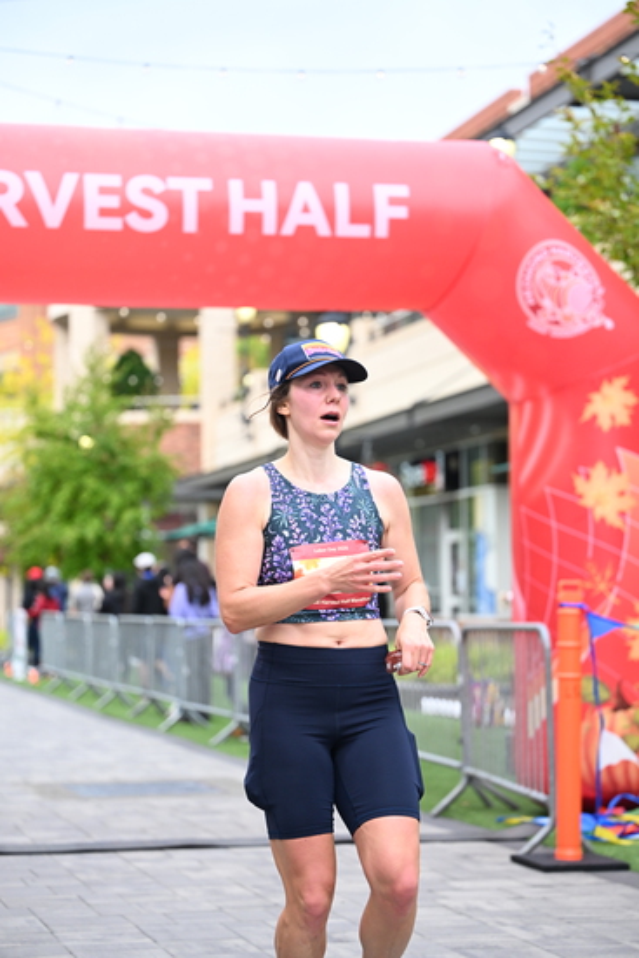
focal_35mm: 77
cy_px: 479
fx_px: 2049
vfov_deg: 26.3
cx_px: 320
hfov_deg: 17.7
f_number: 2.8
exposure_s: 1/1600
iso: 1000
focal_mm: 77
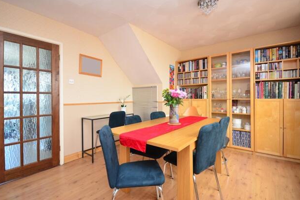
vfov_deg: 73.7
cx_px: 147
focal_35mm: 16
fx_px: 133
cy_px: 95
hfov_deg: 96.7
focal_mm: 10
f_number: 5
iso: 200
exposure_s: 1/10
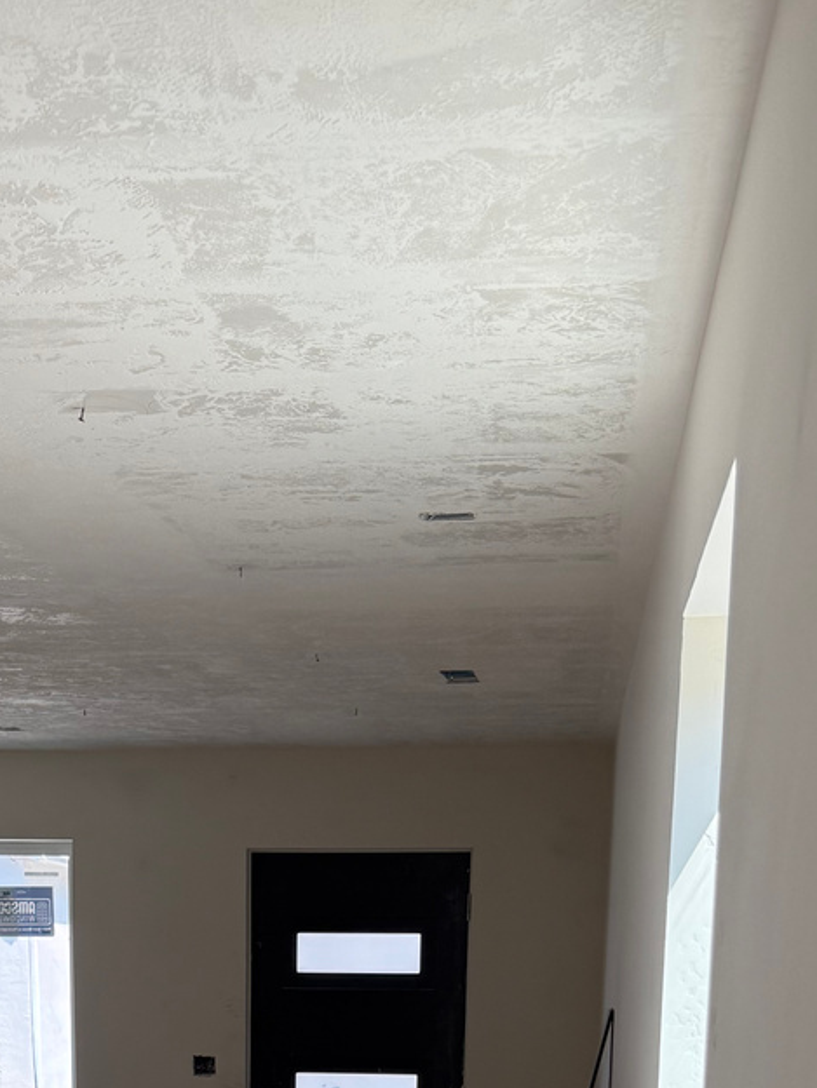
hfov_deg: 24.8
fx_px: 1856
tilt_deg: -11.5
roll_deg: -0.5
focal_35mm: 59
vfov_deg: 28.5
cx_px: 303
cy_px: 1302
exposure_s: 1/407
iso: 100
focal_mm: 6.76
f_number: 1.78
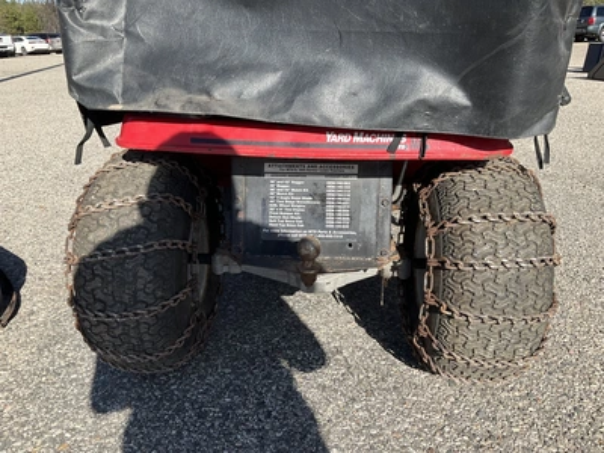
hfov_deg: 61.7
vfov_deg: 48.2
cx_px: 302
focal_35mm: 29
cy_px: 226
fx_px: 506
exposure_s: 1/1250
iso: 25
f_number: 1.8
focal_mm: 3
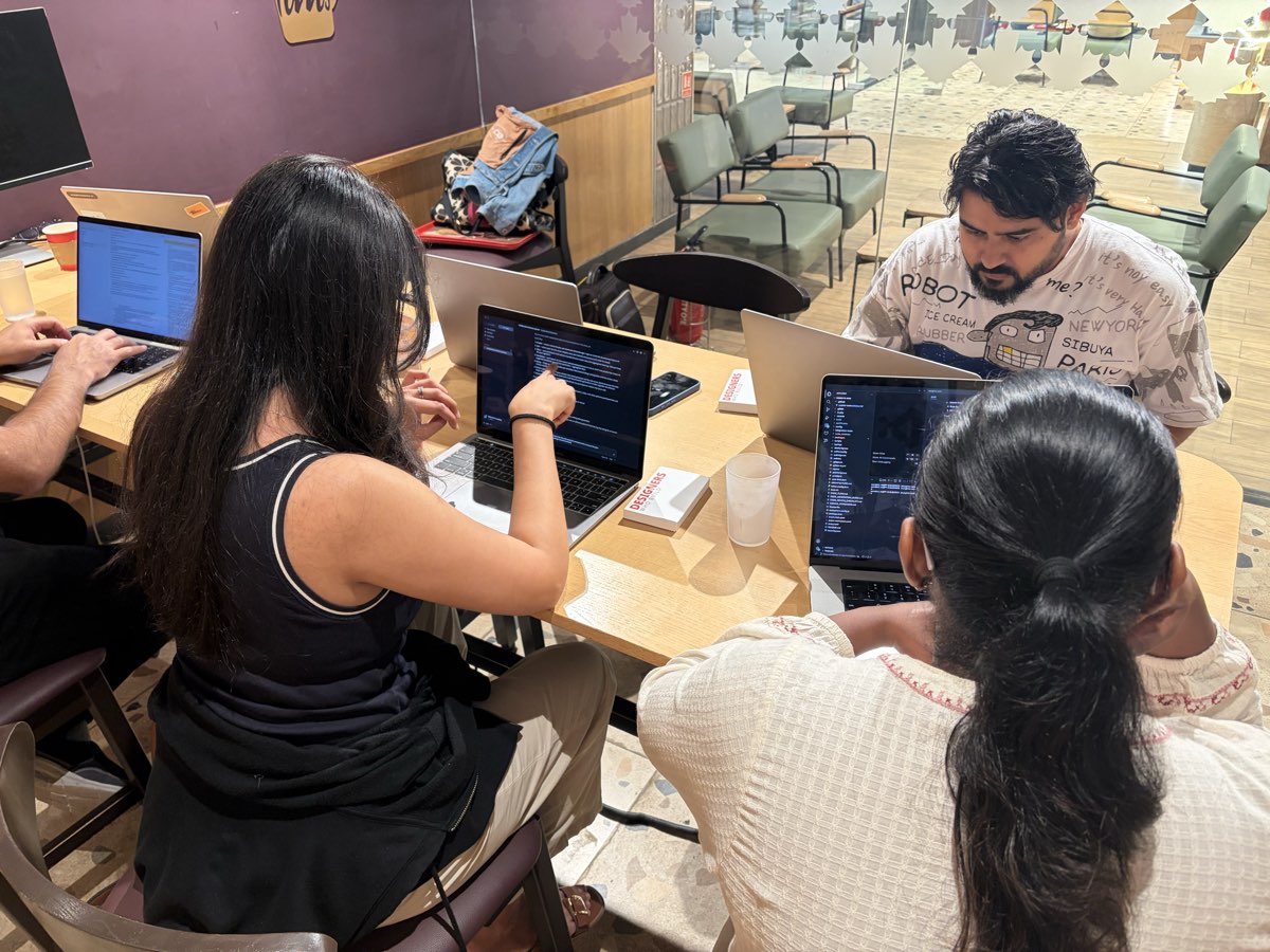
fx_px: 954
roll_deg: +2.7
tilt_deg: -31.0
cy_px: 476
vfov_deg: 53.1
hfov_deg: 67.3
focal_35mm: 26
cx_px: 635
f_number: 1.6
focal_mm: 5.96
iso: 160
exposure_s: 1/50
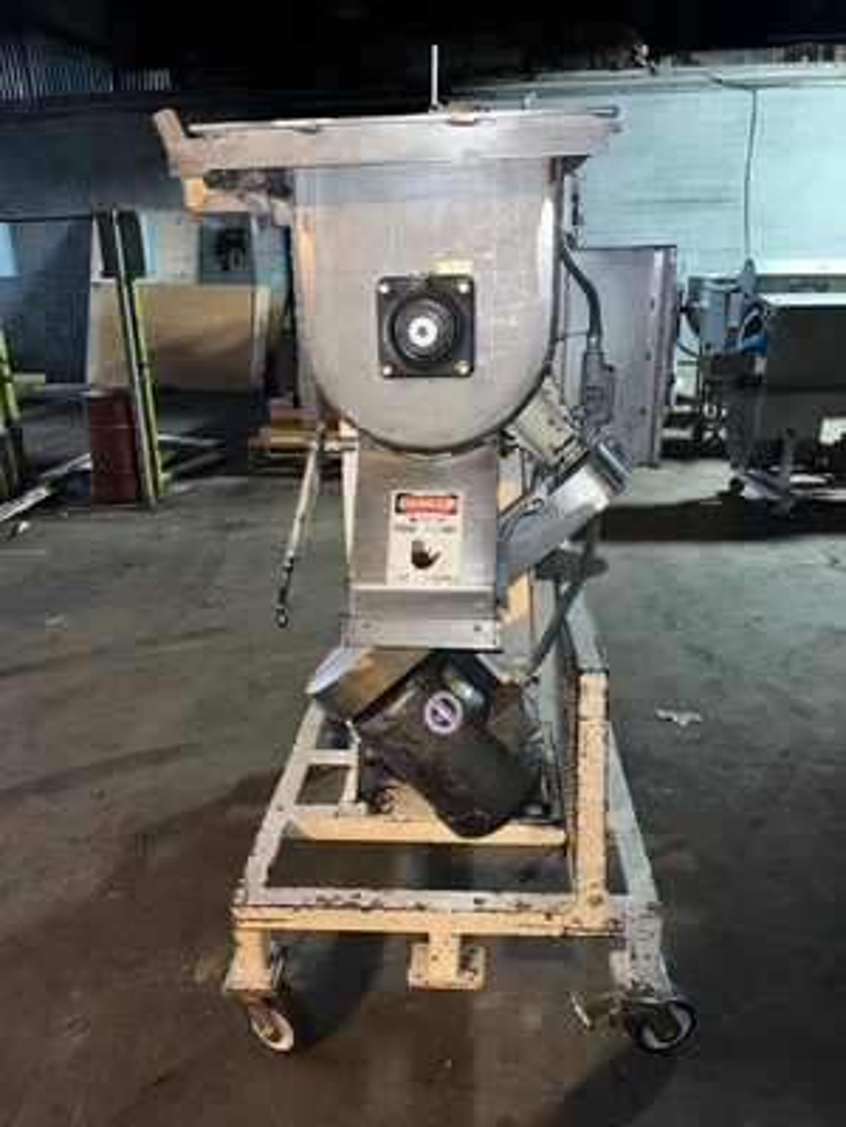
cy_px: 564
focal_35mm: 26
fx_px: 847
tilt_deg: -19.7
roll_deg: +2.1
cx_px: 423
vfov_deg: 67.3
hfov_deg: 53.1
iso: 64
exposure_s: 1/4
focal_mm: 5.1
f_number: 1.6
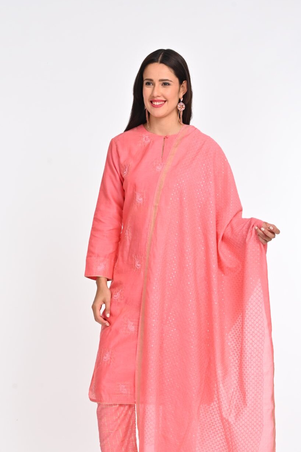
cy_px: 284
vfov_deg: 30.4
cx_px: 157
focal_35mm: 66
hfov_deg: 20.6
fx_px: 829
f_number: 8
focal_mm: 50
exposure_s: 1/160
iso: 320
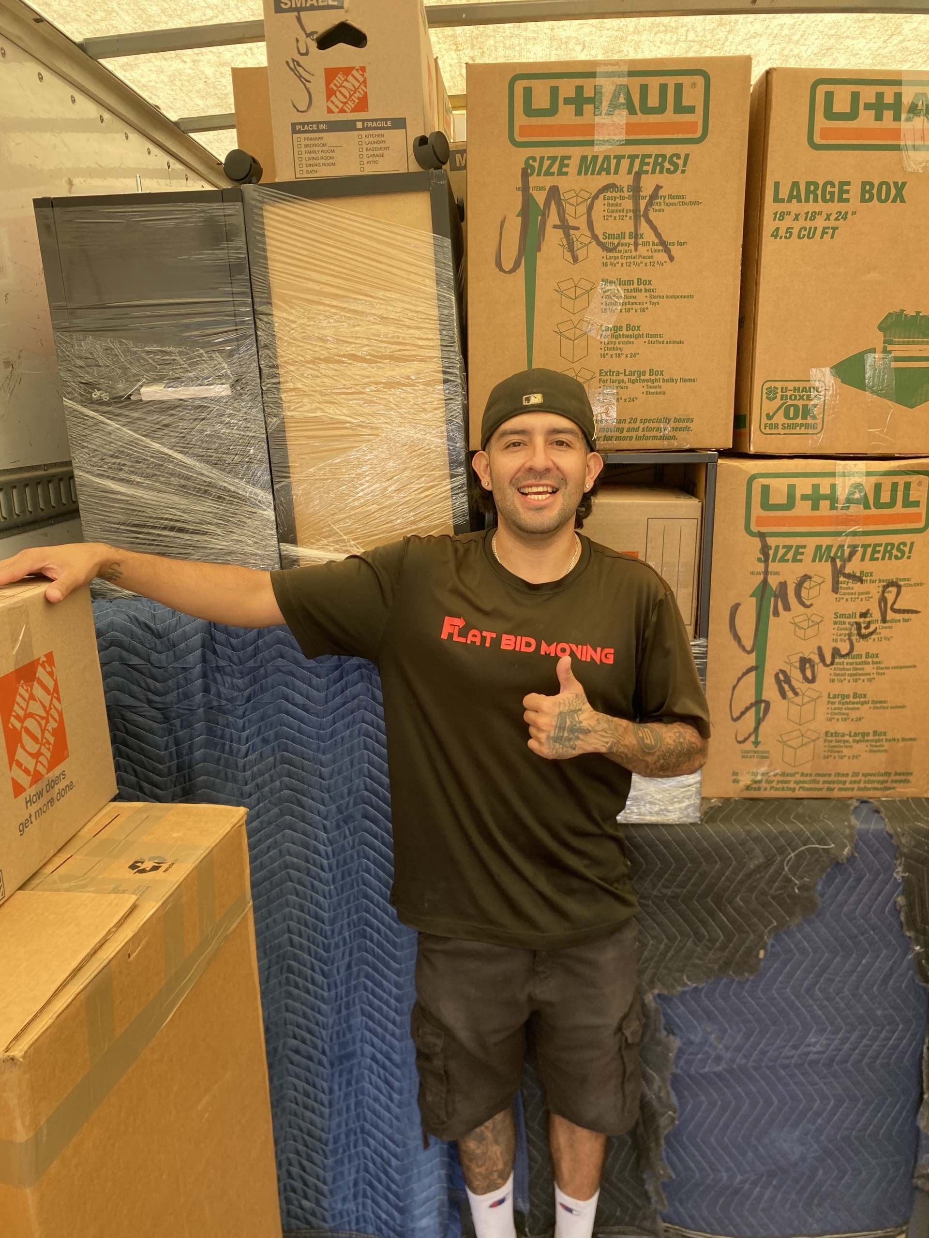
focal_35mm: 26
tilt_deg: -15.4
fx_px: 930
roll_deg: +2.4
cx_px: 464
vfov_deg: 67.3
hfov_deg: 53.1
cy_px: 619
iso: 64
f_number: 1.8
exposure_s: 1/121
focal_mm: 4.25
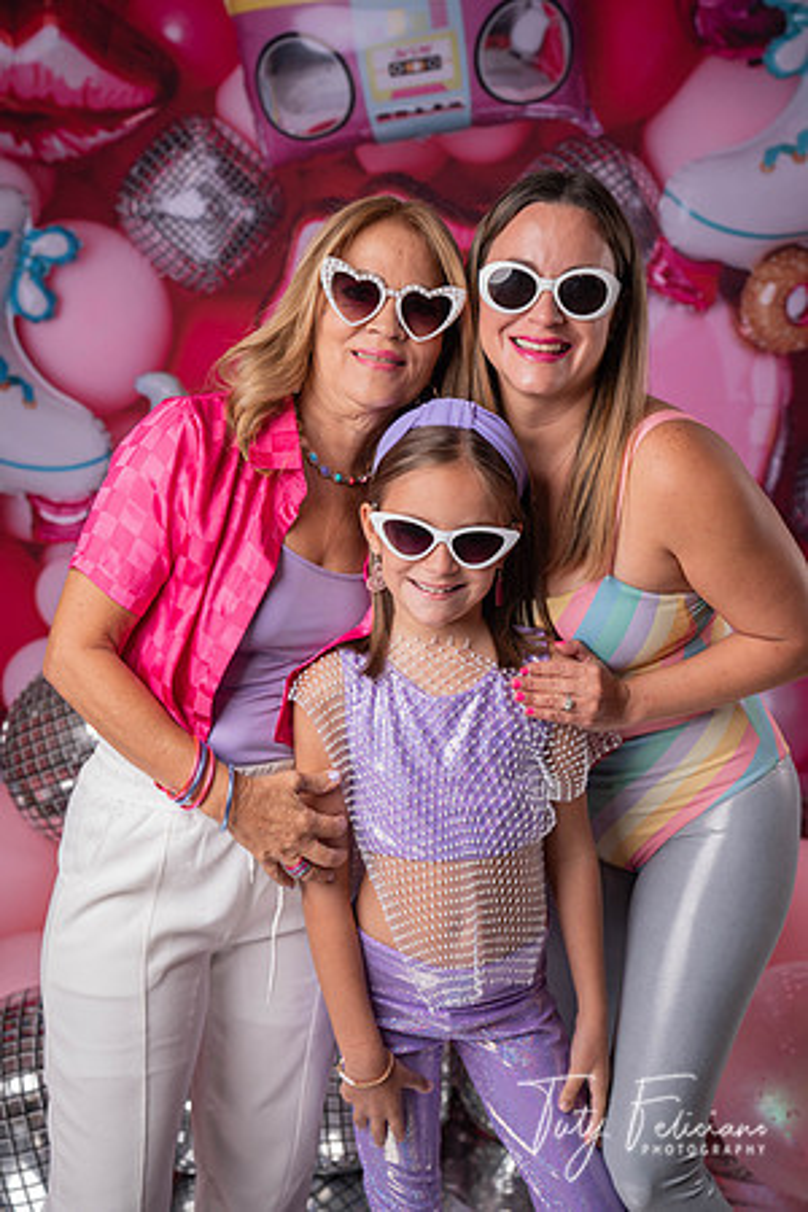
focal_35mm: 46
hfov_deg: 29.2
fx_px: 1549
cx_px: 404
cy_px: 606
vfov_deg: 42.7
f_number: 4
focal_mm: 46
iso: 80
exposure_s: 1/125
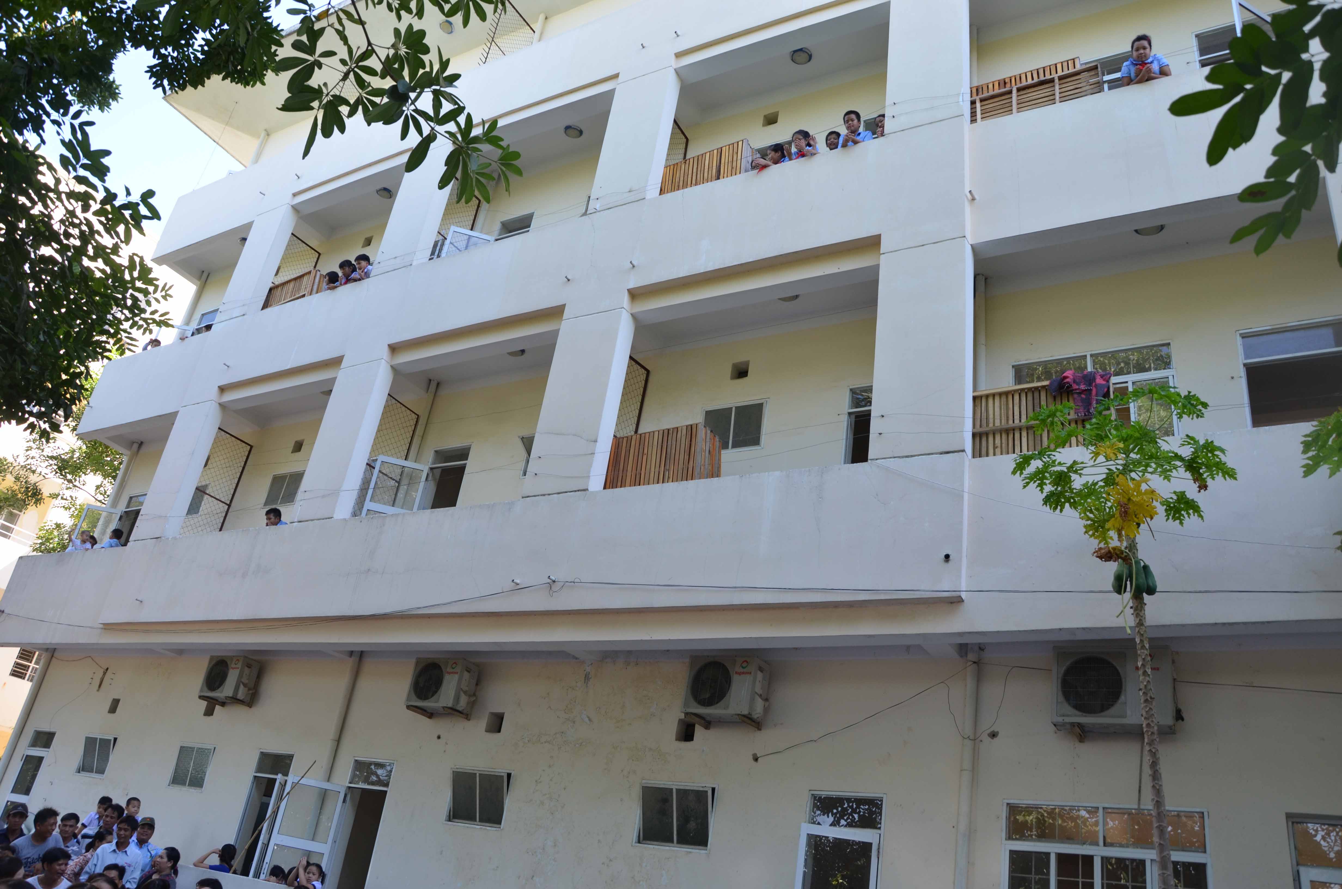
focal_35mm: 27
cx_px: 671
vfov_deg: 47.7
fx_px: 1004
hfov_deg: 67.5
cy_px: 444
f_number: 5.6
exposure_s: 1/125
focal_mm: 18
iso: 200
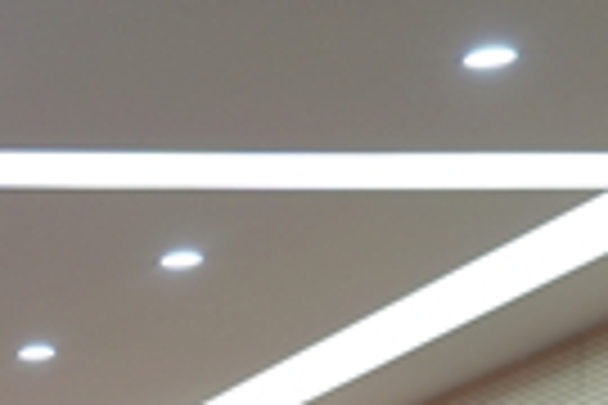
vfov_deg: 6.8
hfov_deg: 9.3
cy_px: 965
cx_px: -1000
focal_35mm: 190
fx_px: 3209
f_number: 4
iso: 250
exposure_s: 1/60
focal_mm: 32
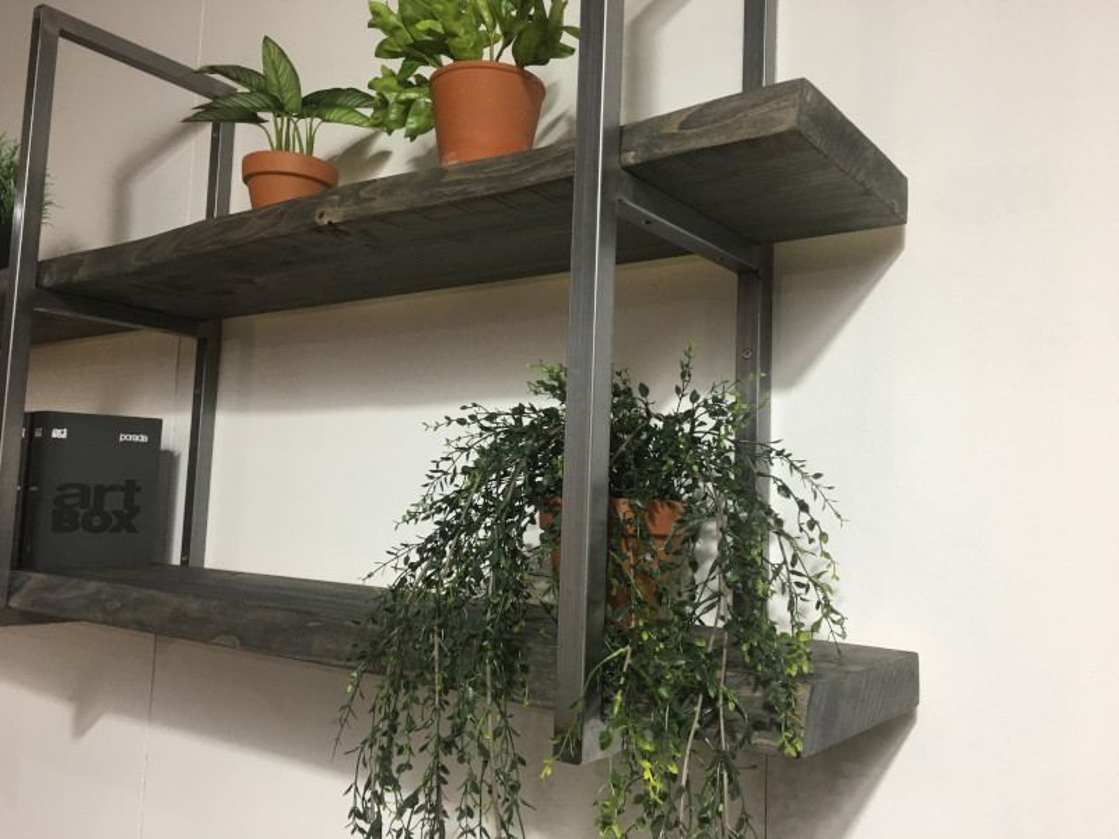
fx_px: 937
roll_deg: -1.5
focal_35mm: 29
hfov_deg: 61.7
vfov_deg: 48.2
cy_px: 420
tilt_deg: +7.1
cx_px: 560
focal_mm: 4.15
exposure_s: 1/17
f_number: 2.2
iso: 40
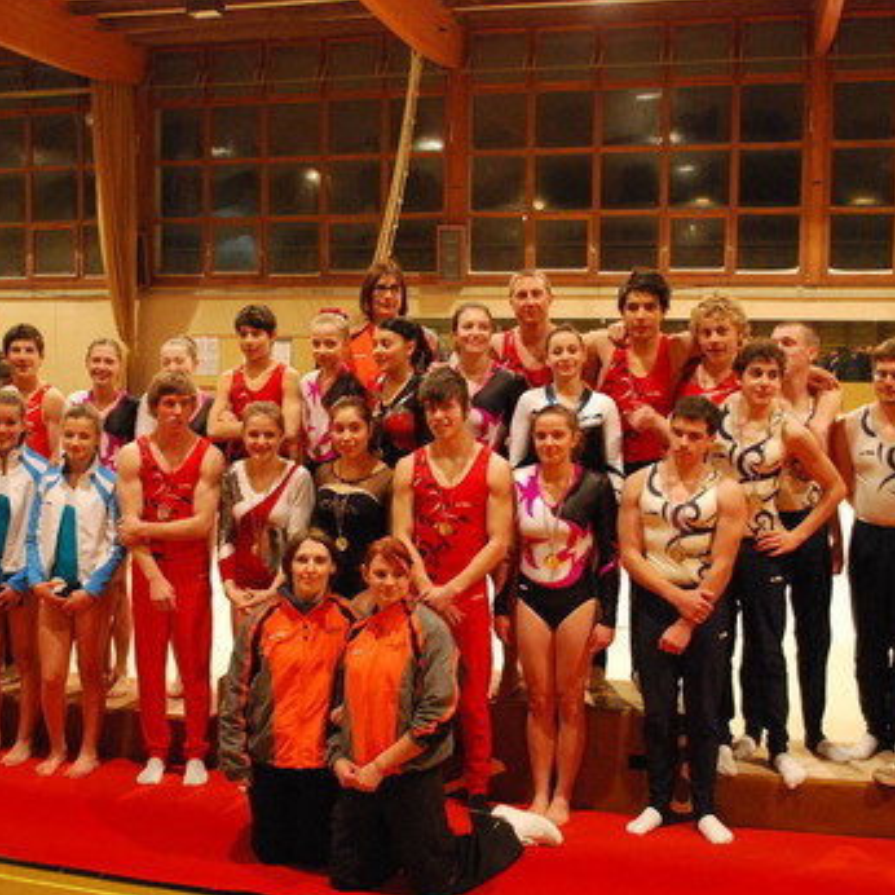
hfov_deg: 39.1
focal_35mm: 43
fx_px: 1258
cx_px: 383
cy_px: 450
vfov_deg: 39.2
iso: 1600
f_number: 4
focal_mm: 22
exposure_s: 1/25
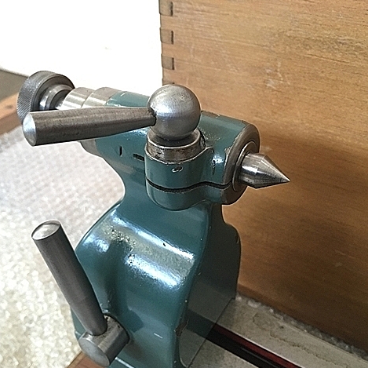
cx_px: 161
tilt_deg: -37.1
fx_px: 421
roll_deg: +3.0
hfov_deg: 47.1
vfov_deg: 47.2
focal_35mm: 35
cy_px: 187
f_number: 2.2
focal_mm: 4.15
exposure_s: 1/30
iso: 125
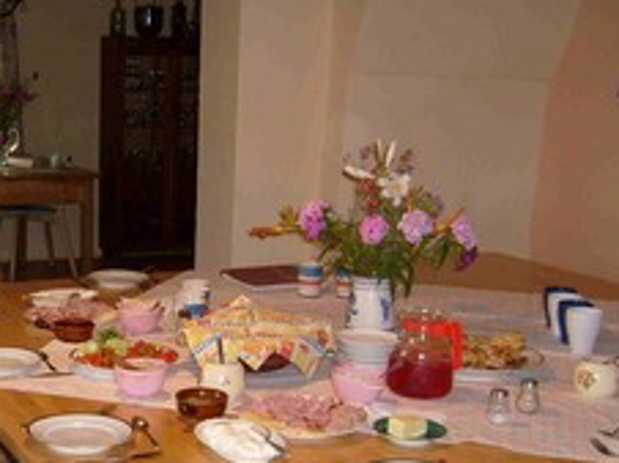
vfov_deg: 23.5
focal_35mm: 62
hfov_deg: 30.0
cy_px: 304
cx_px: 74
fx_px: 1108
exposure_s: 1/45
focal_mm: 5.8
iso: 100
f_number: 2.8
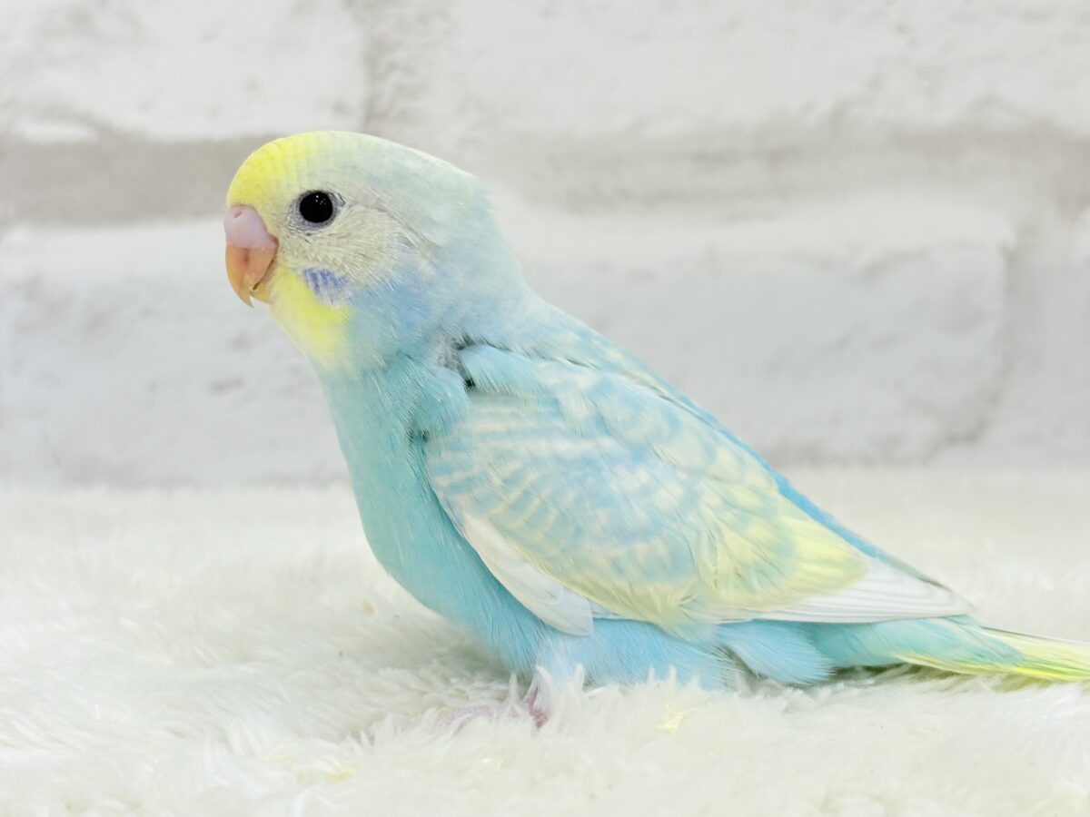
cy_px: 408
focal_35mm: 52
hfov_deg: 36.8
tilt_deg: -5.8
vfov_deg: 28.0
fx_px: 1637
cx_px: 545
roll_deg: +1.6
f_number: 1.6
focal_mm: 5.96
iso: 64
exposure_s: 1/100
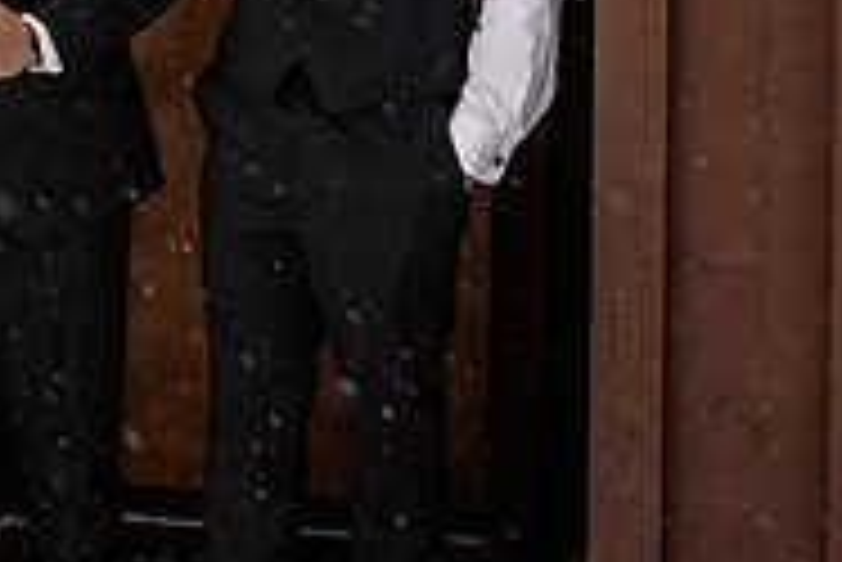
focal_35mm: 116
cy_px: -99
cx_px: -68
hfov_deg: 17.1
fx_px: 2715
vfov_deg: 11.6
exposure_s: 1/200
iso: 250
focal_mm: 35
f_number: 2.2
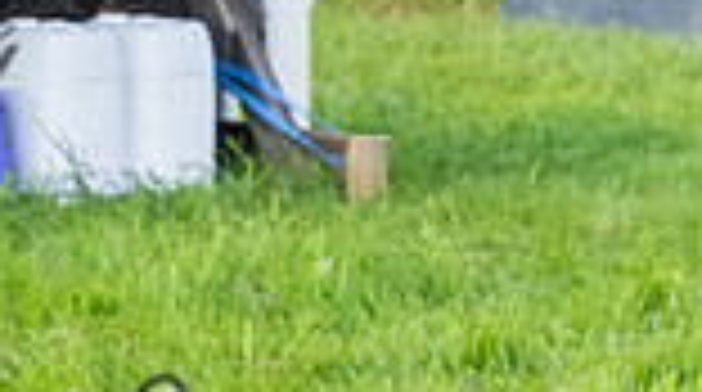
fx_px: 8749
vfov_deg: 2.6
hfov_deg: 4.6
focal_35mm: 471
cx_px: -405
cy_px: -128
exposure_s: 1/2500
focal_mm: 70
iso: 800
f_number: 4
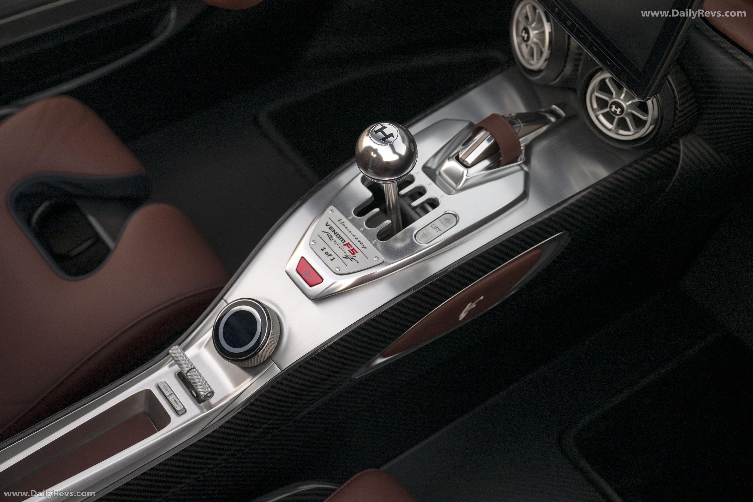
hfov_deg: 37.5
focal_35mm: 53
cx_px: 376
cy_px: 251
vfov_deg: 25.5
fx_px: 1108
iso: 400
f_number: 4
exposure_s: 1/40
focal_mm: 53
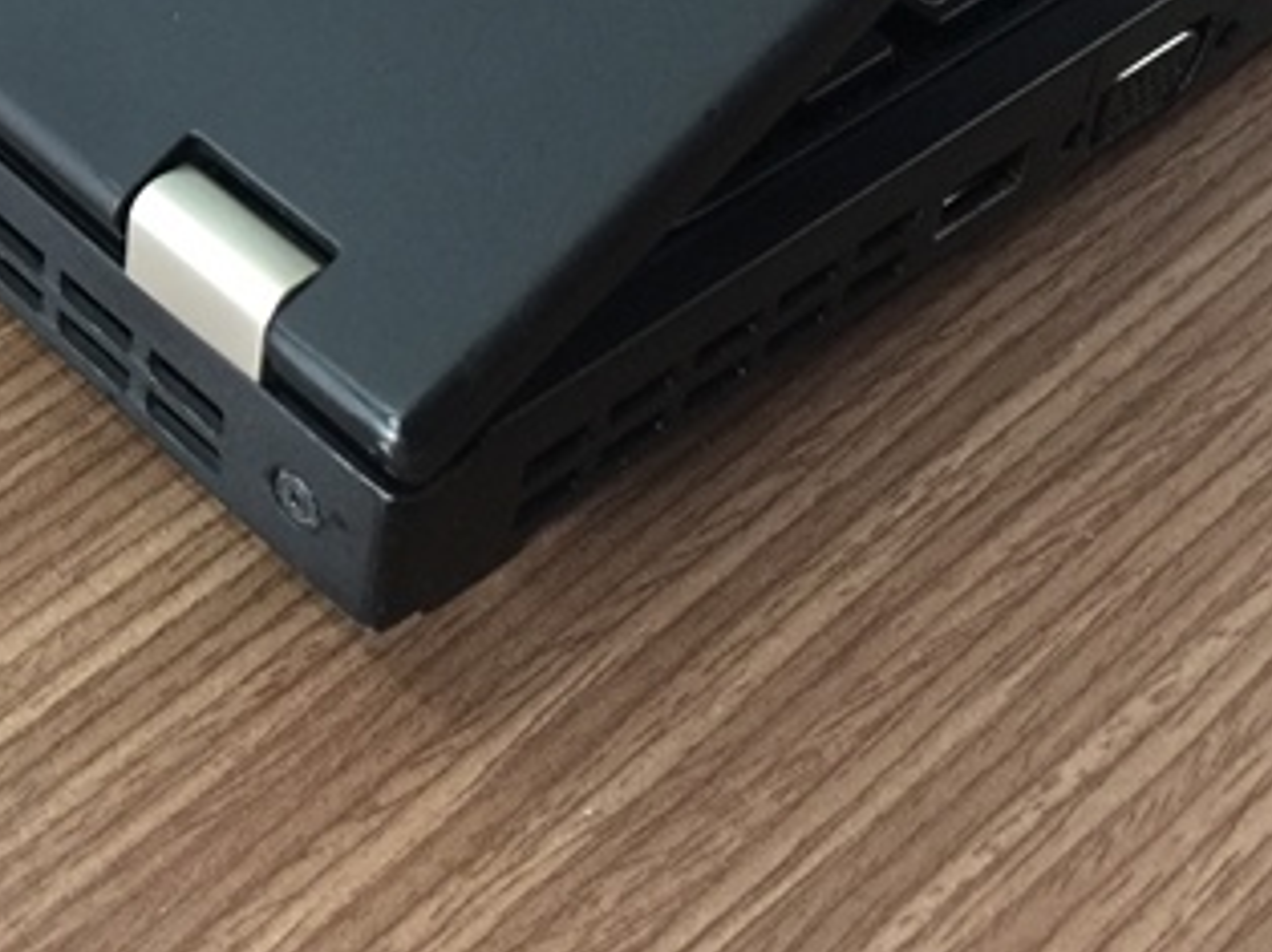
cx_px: -130
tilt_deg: -36.6
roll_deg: +0.2
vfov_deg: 18.9
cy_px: -166
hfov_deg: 24.6
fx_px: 2717
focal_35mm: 74
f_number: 2.2
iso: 125
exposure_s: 1/17
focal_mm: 4.15
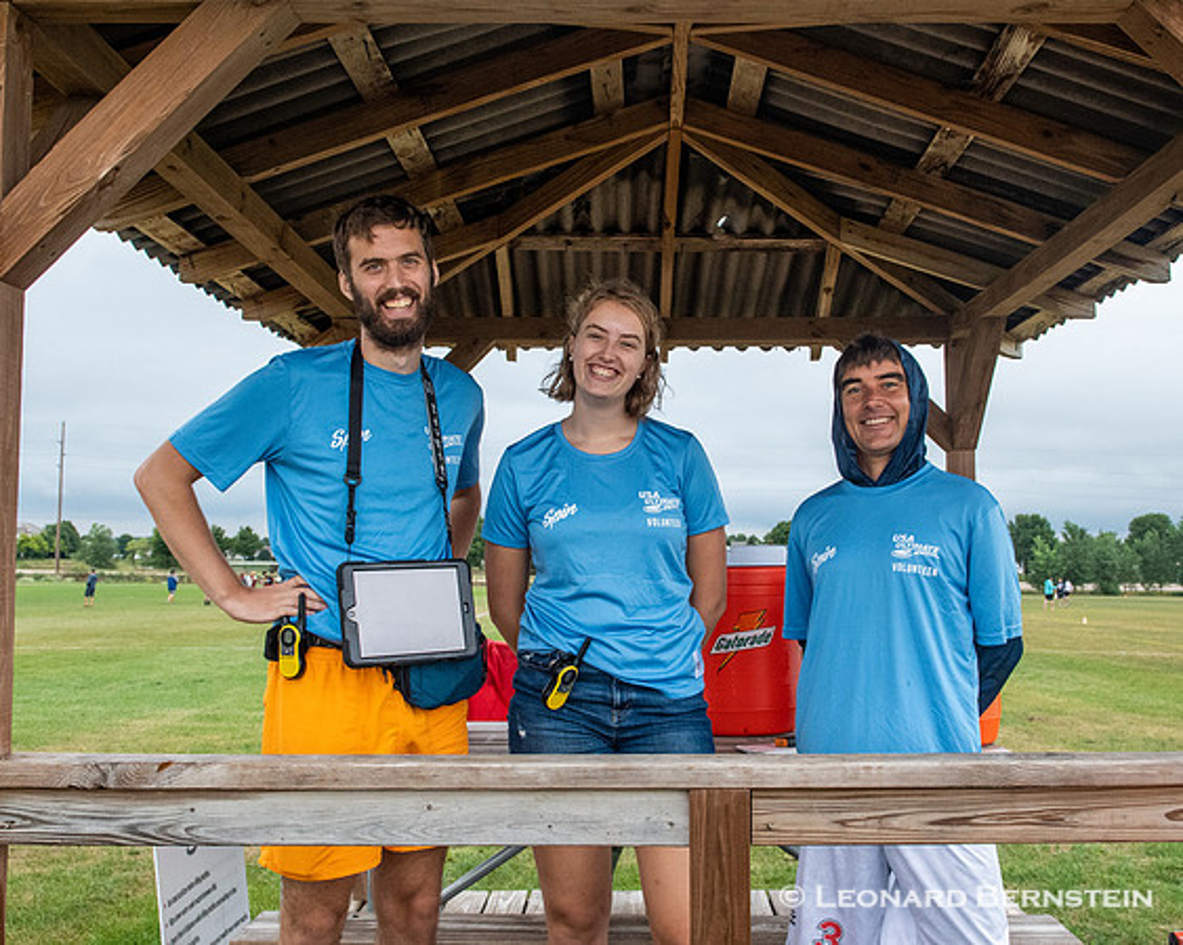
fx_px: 1233
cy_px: 474
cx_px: 624
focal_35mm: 35
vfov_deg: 42.0
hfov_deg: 51.2
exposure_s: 1/640
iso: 1600
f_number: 6.3
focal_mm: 20
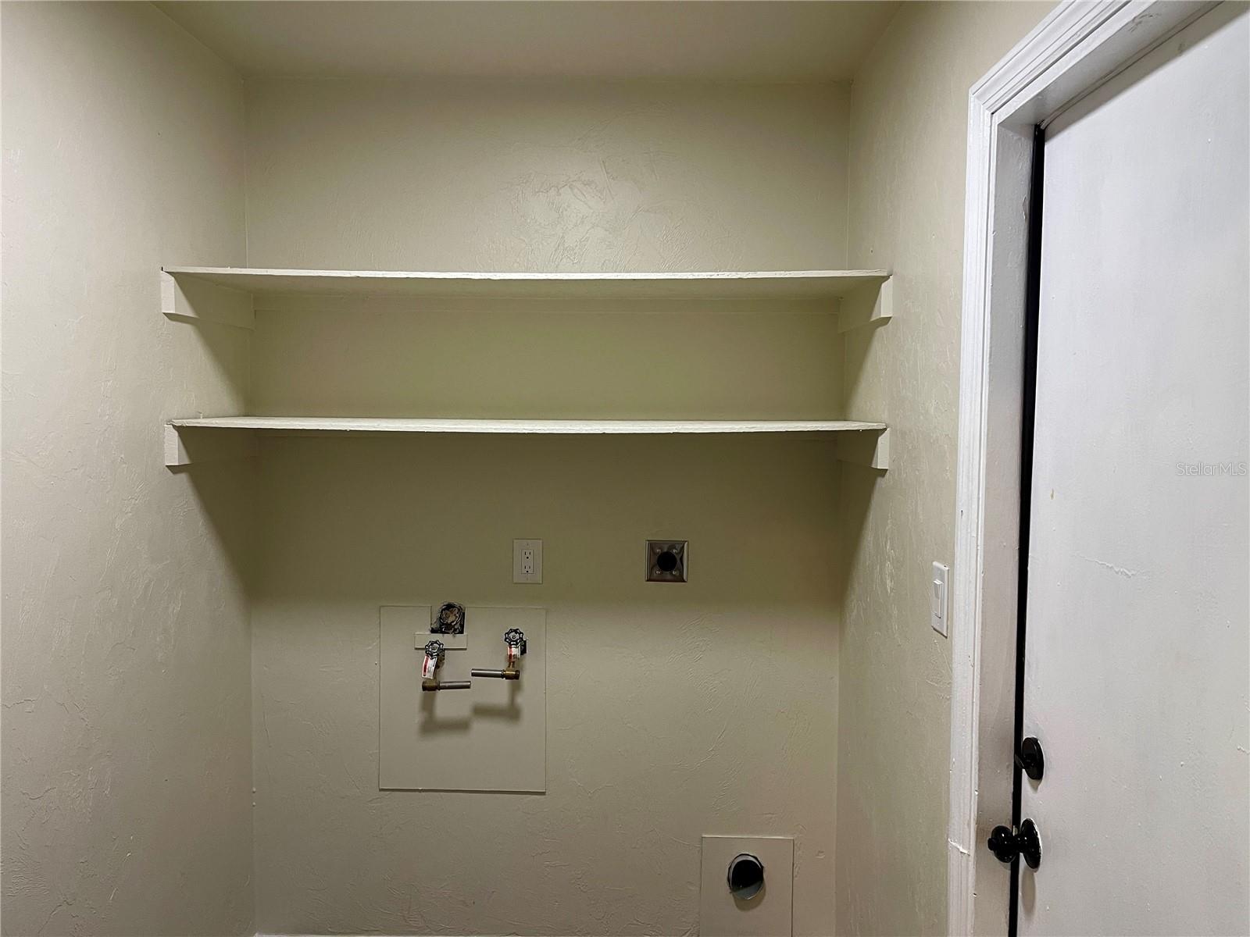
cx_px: 625
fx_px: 903
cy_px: 468
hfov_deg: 69.4
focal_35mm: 25
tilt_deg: -4.4
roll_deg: -1.3
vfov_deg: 54.9
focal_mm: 5.1
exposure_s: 1/60
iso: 125
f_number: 1.6
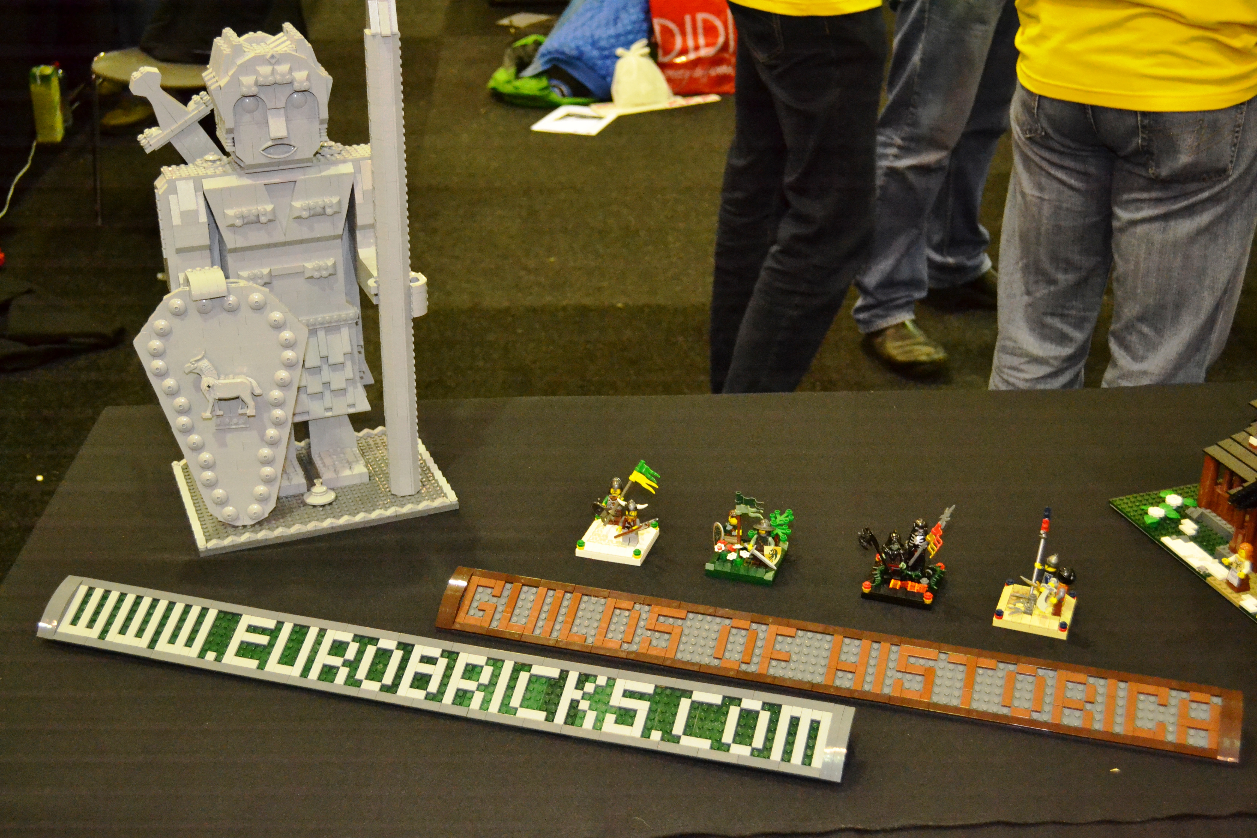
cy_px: 419
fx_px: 1571
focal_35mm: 45
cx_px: 628
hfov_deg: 43.6
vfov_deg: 29.9
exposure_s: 1/60
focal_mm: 30
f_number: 4.5
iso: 3200
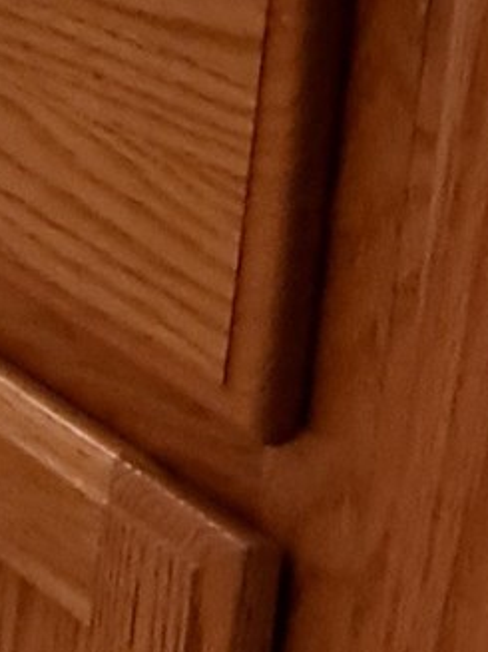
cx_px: -1204
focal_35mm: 169
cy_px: -706
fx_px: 3179
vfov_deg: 10.6
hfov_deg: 7.3
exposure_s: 1/60
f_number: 1.8
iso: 200
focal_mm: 5.23
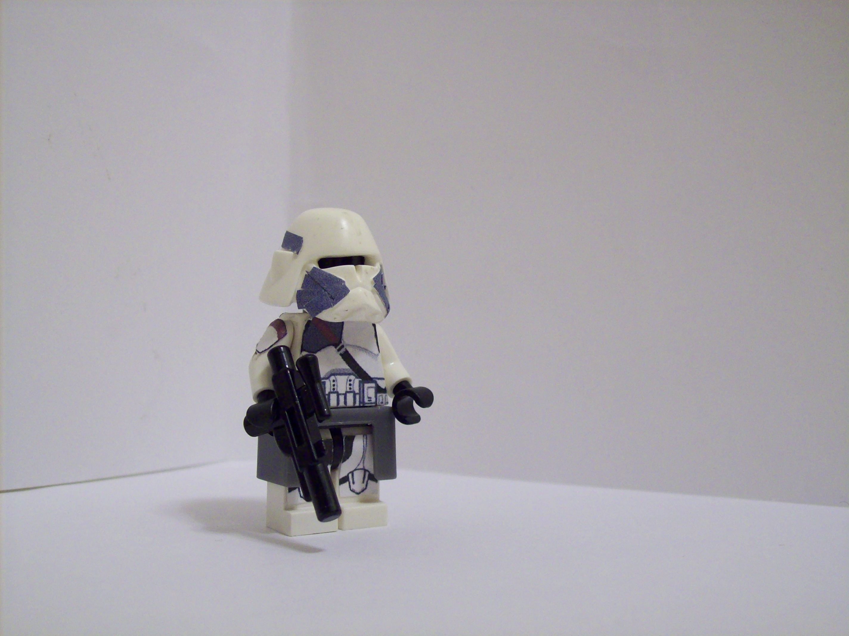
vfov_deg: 32.2
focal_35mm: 45
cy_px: 318
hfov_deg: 42.1
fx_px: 1103
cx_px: 424
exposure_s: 1/8
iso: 189
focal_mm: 7.6
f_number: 3
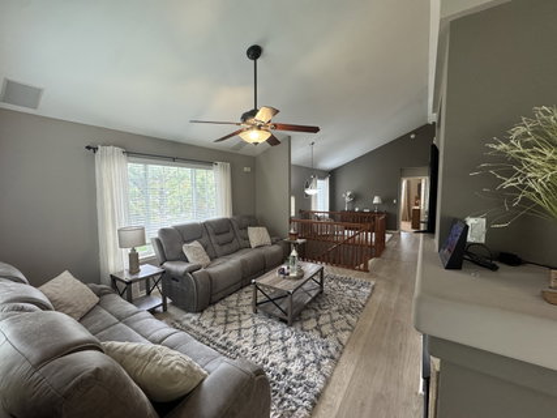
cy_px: 209
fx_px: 225
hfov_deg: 102.1
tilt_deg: -5.4
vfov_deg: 85.6
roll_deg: +0.3
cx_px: 278
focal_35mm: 14
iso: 250
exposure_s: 1/120
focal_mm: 2.22
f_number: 2.2
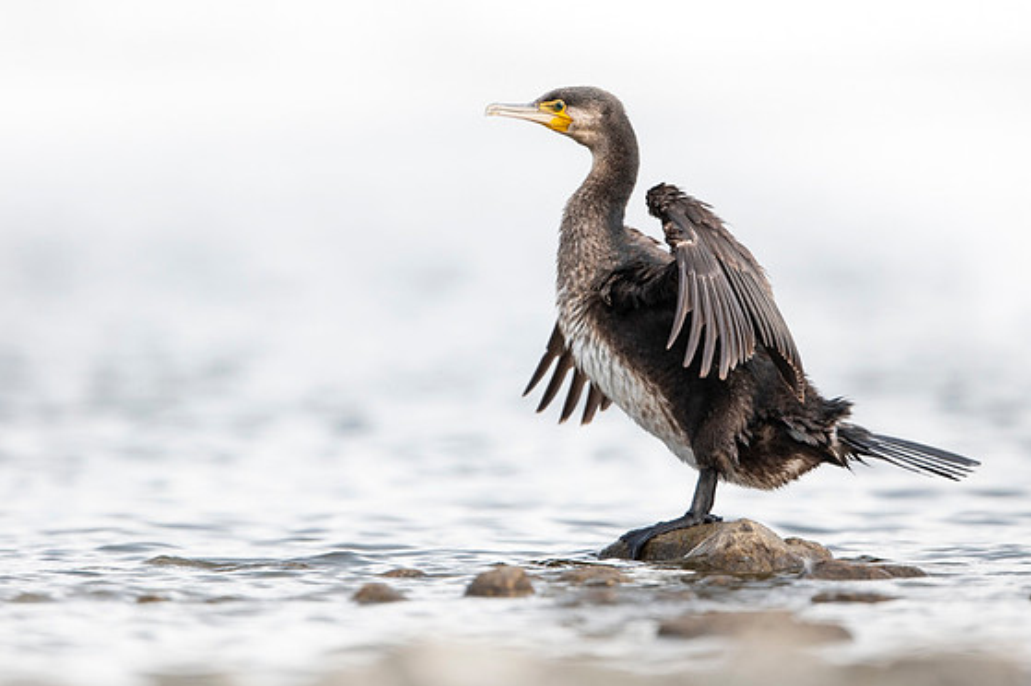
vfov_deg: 1.5
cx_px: 478
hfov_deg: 2.2
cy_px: 255
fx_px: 26446
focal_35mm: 924
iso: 800
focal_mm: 700
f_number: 5.6
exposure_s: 1/160
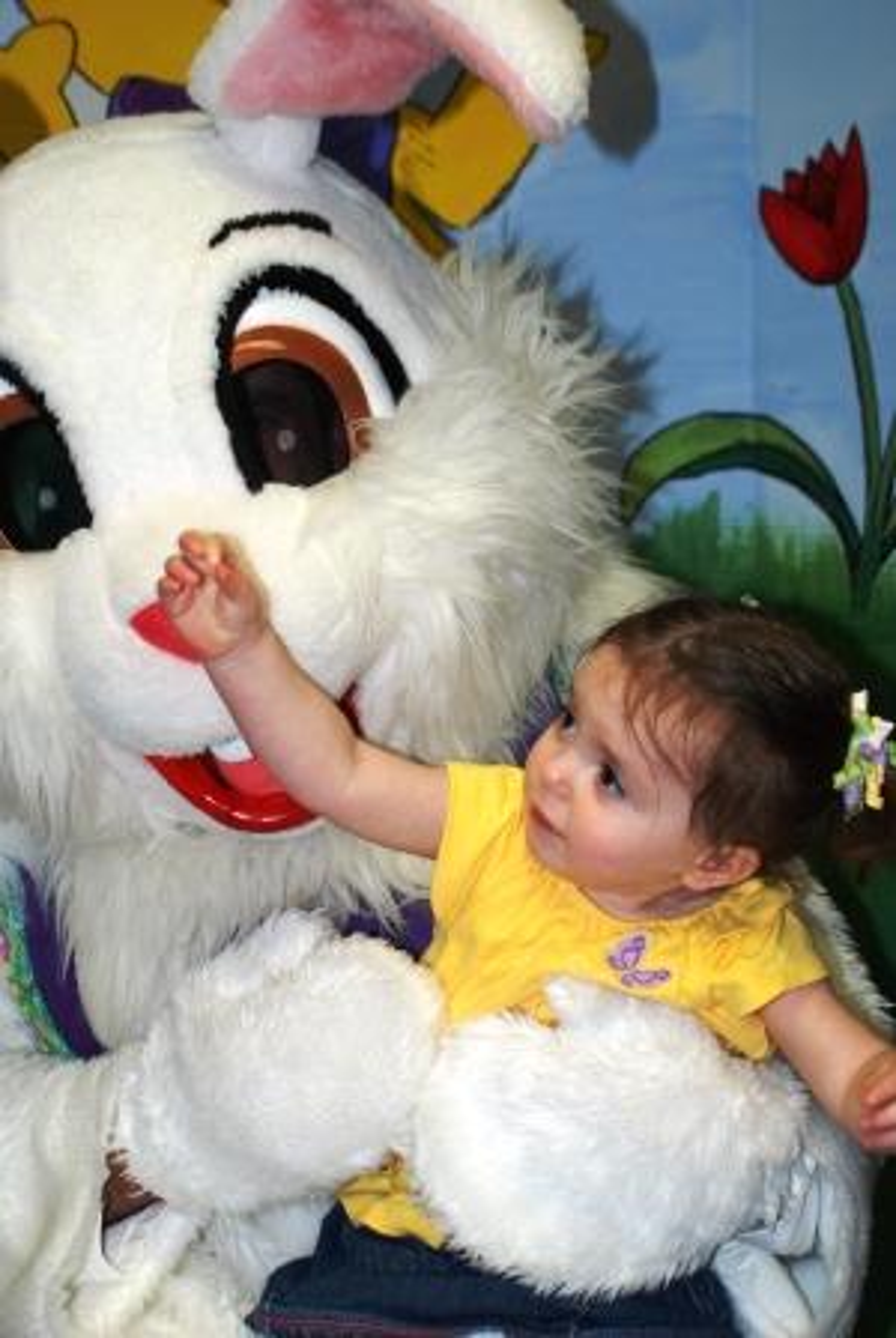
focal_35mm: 60
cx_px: 448
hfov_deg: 22.7
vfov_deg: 33.4
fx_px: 2233
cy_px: 669
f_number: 4.2
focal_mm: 40
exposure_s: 1/60
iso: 200
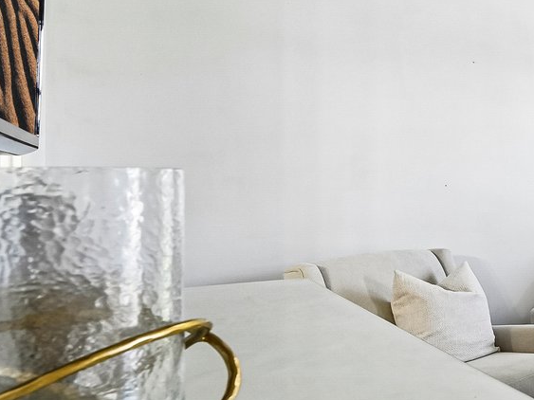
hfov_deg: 24.4
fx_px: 756
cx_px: 892
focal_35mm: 49
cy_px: 173
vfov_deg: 29.6
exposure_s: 1/15
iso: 160
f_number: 8
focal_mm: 14
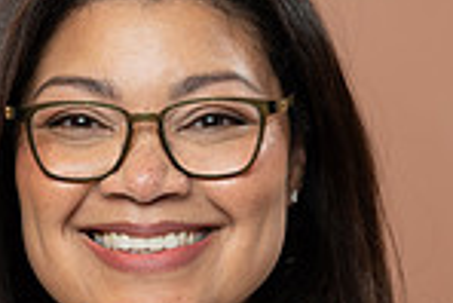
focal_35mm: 249
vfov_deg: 5.5
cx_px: 181
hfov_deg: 8.3
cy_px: 447
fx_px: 3136
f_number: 4
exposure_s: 1/160
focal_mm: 82
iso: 320
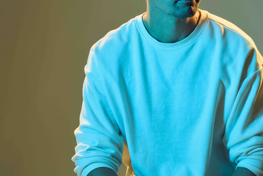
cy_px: 54
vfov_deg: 11.2
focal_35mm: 122
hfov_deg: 16.8
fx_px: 891
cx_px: 173
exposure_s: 1/250
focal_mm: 70
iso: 500
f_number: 5.6
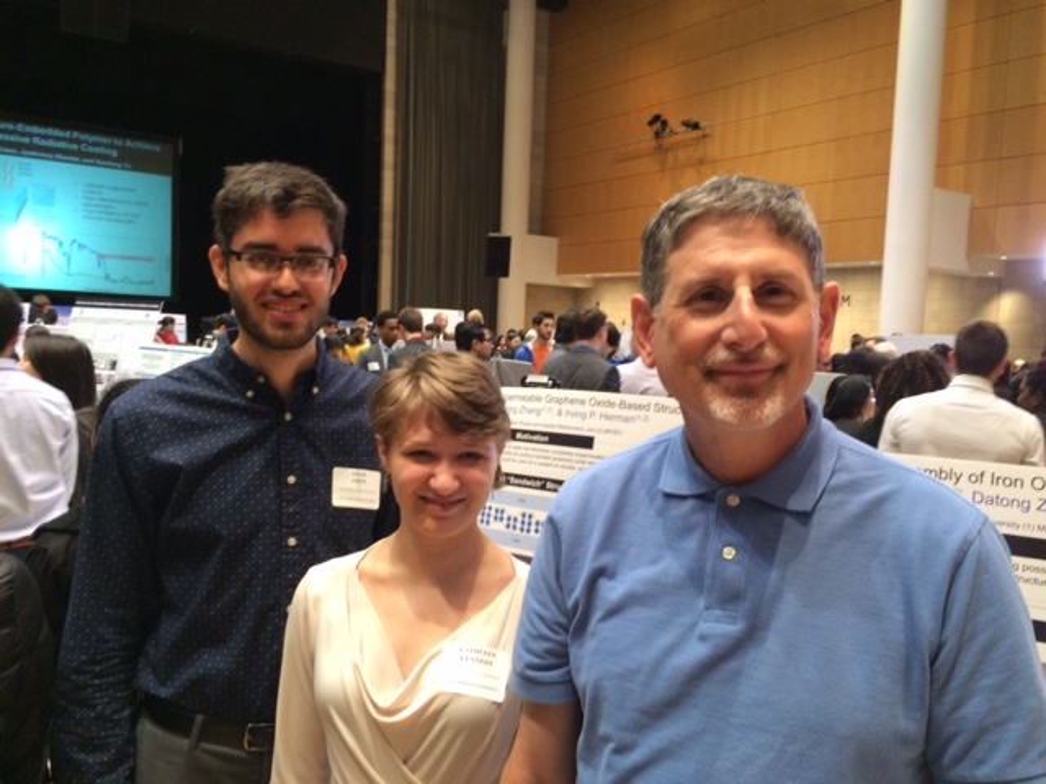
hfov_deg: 61.7
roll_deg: -2.4
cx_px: 523
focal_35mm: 29
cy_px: 392
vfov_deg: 48.2
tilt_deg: -4.9
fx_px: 876
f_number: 2.2
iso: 250
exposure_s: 1/30
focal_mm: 4.15
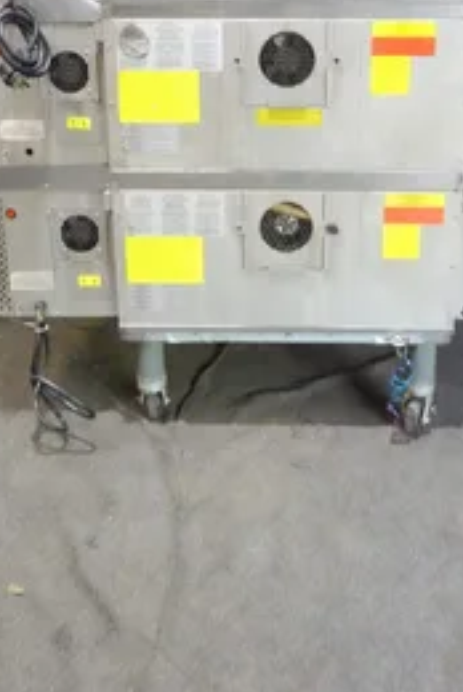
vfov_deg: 44.1
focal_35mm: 43
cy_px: 184
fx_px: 827
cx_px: 273
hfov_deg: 31.2
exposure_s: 1/20
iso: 6400
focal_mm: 10.38
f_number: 10
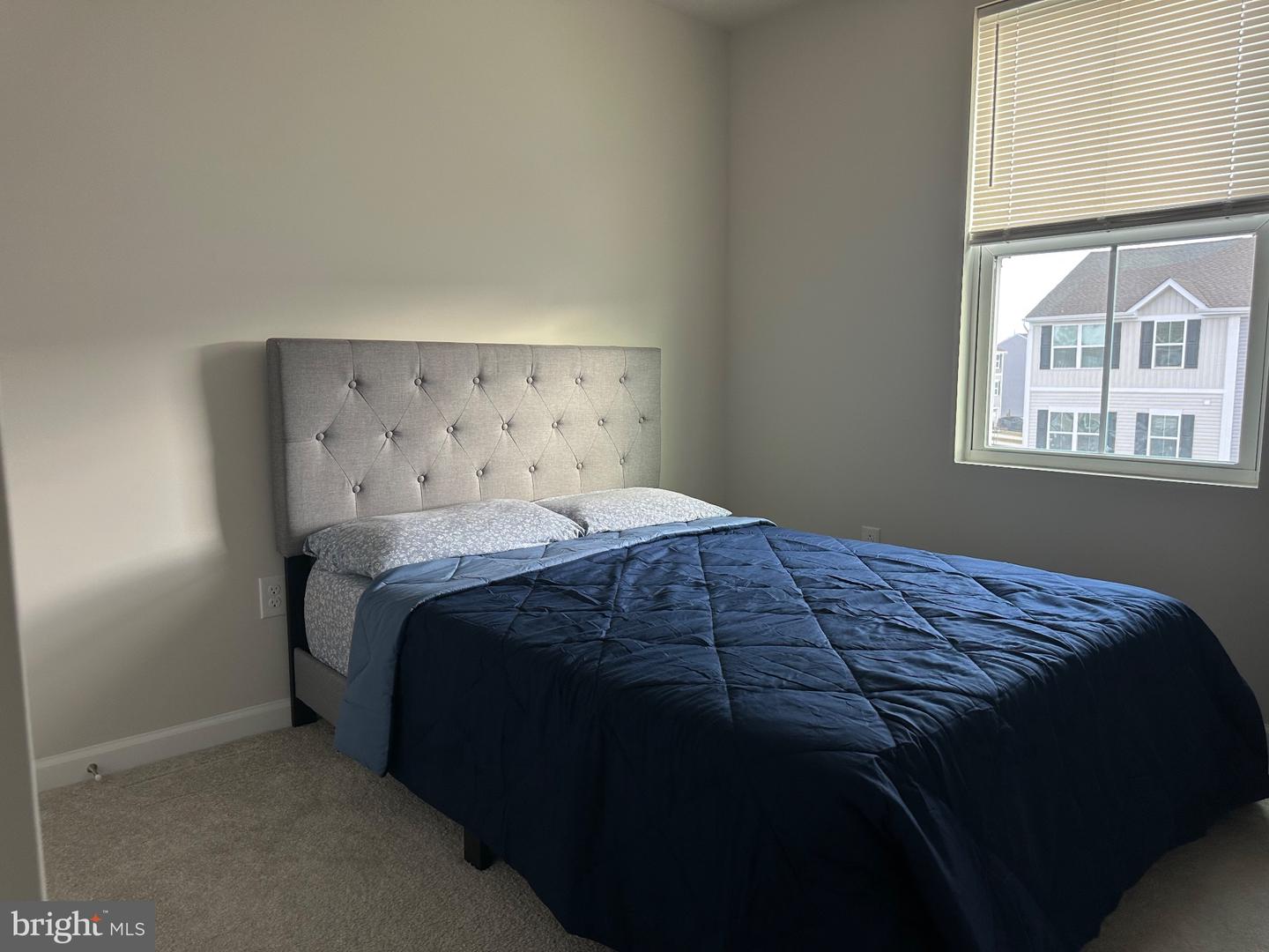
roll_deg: +0.0
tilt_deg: -7.2
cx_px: 634
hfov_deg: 71.6
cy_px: 476
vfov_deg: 56.8
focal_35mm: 24
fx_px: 880
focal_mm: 6.86
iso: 125
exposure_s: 1/121
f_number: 1.78
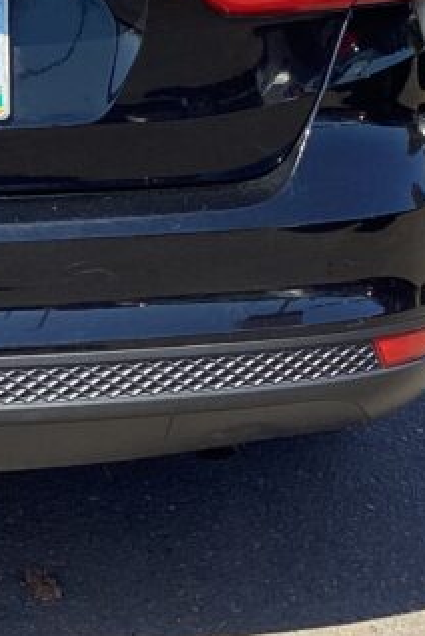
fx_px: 1838
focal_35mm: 104
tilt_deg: -11.3
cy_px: 2
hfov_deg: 12.9
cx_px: -60
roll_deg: +0.0
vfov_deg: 19.1
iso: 25
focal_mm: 3.3
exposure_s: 1/543
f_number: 2.4
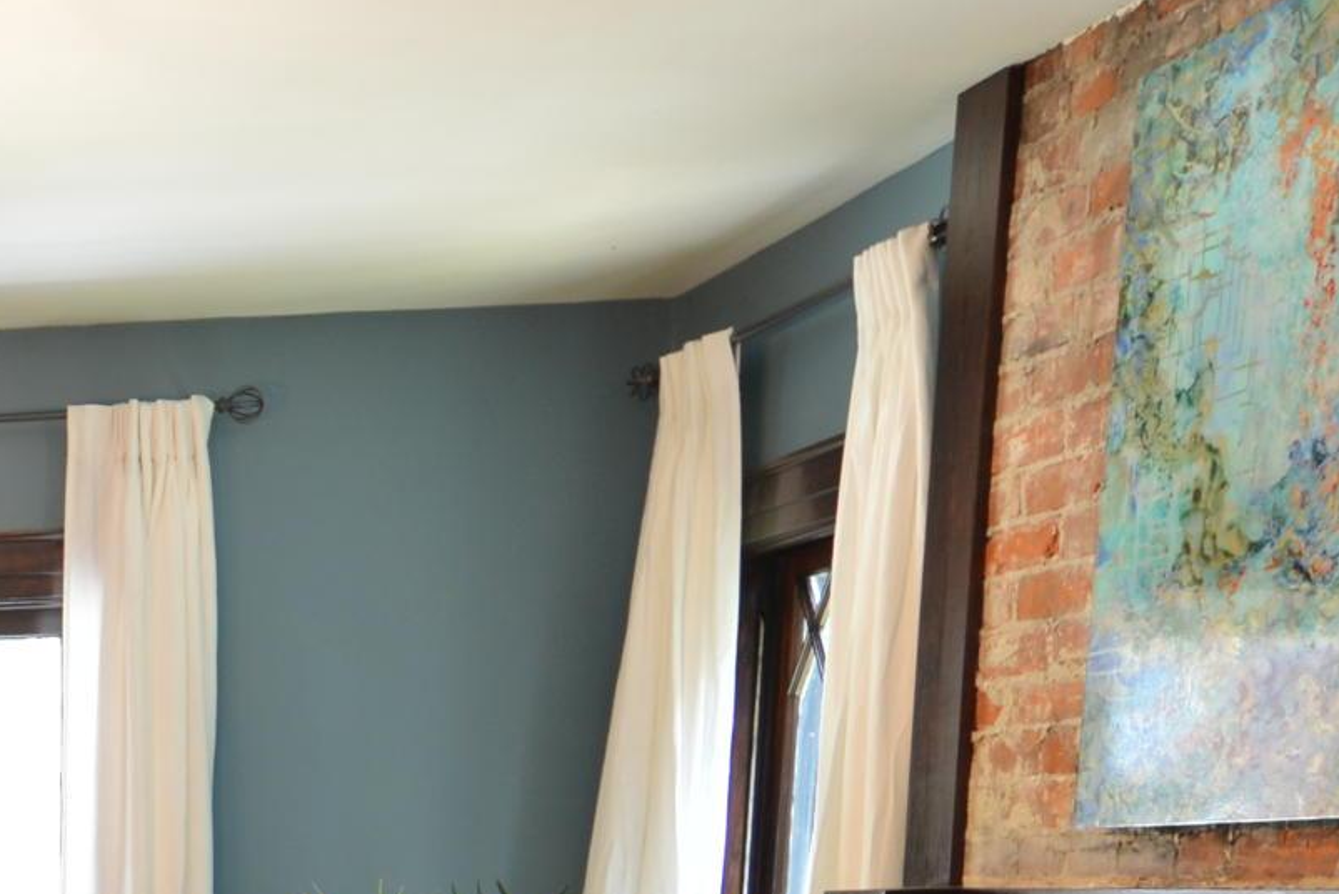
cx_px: -469
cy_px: 1521
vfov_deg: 16.6
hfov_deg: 24.3
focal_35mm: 71
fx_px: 2642
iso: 360
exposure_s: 1/30
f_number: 3.5
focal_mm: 19
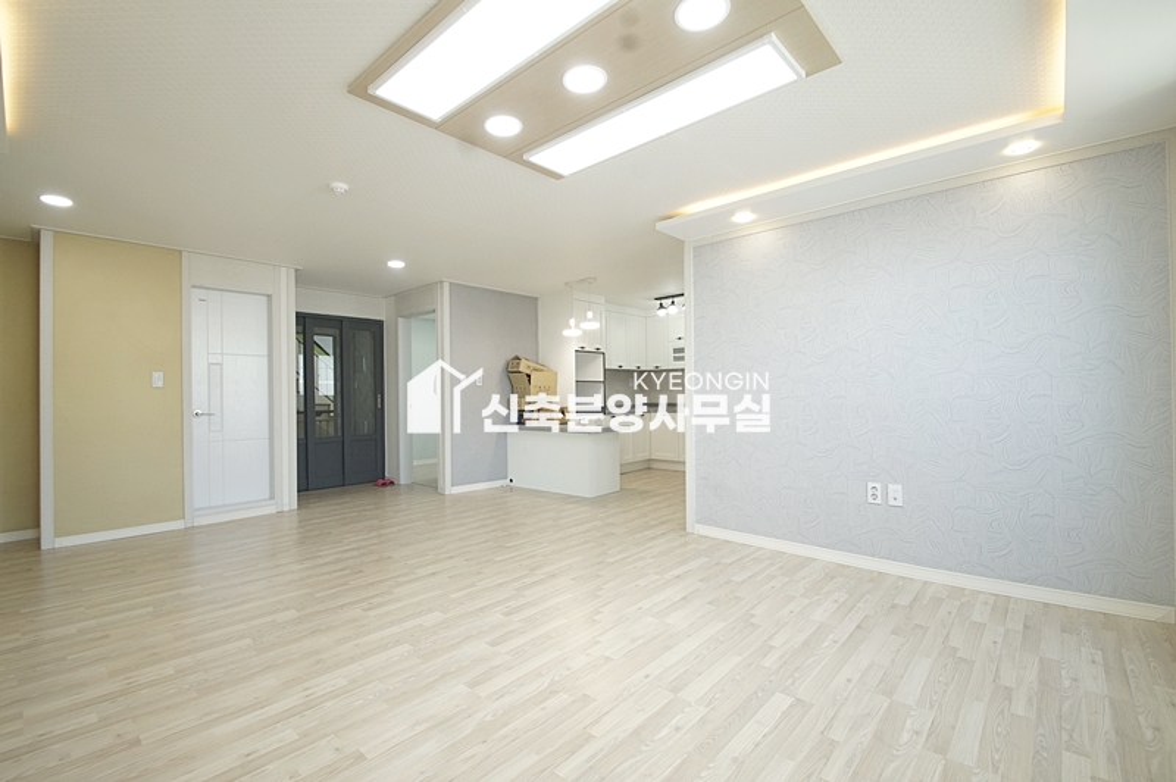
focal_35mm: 15
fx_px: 490
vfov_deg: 77.2
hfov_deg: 100.4
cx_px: 588
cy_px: 391
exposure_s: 1/30
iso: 800
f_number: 9
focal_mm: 10
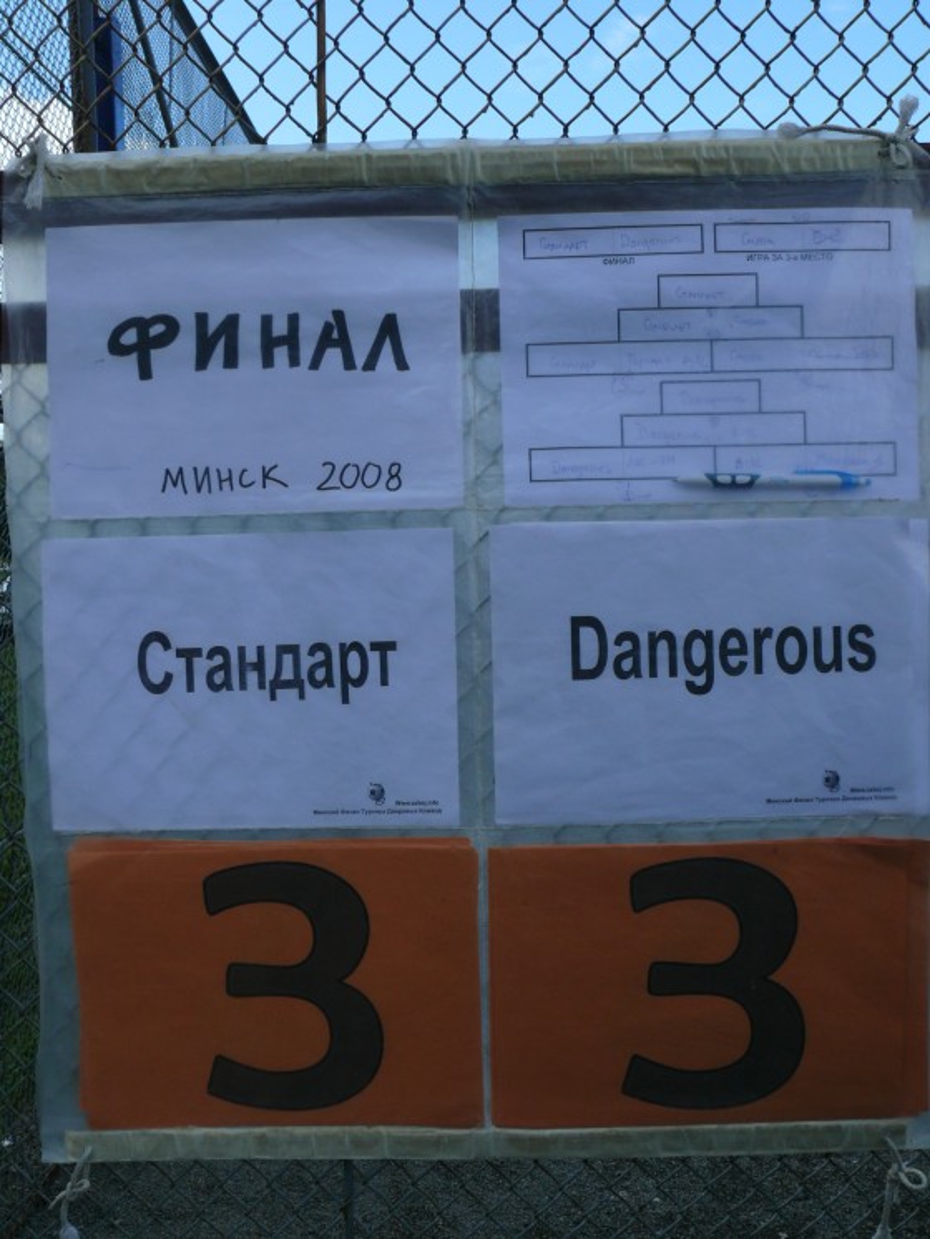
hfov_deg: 40.7
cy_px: 620
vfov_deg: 52.6
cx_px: 465
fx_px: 1253
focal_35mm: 35
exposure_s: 1/320
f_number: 5.6
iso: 100
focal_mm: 7.4
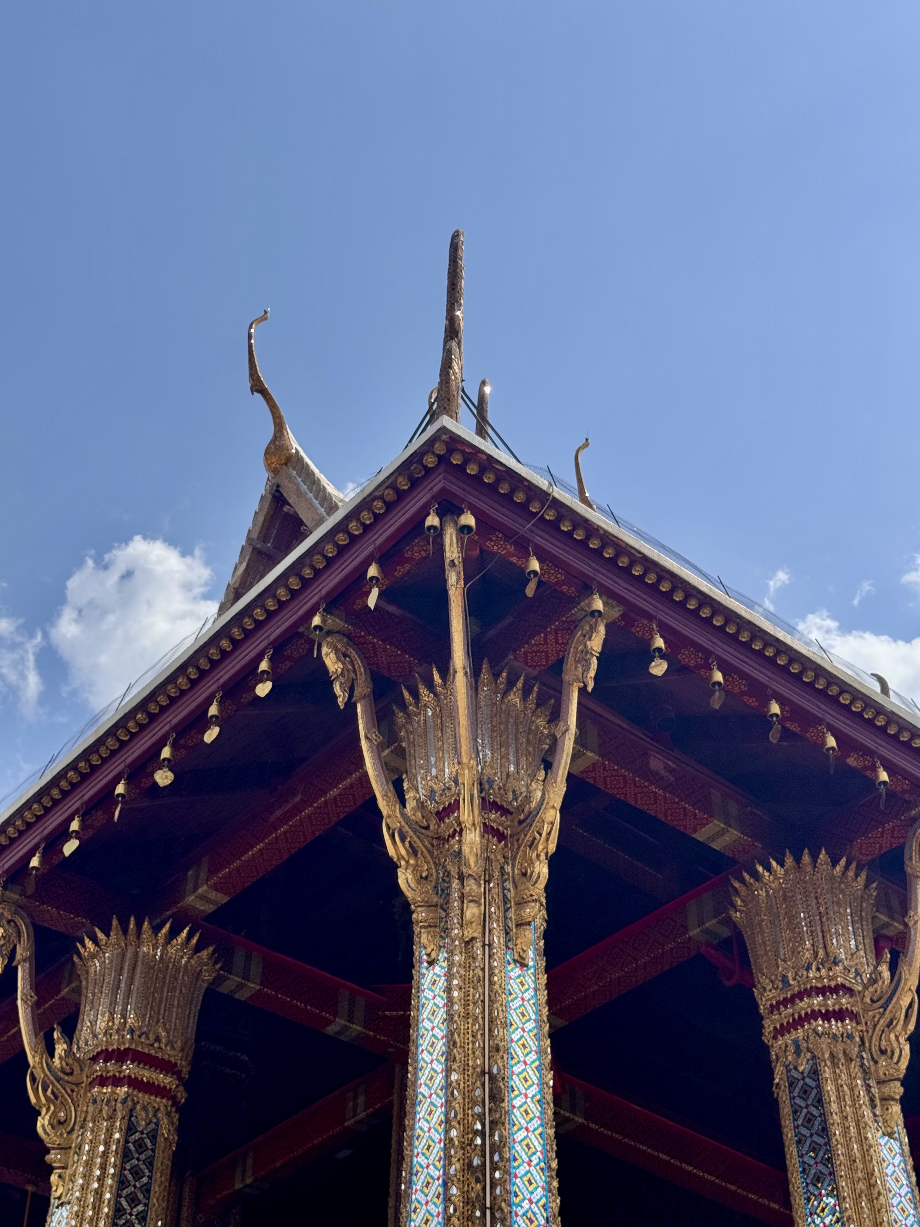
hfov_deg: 30.3
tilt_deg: +42.3
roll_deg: -0.7
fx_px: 1701
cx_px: 460
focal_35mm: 48
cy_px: 614
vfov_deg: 39.7
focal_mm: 6.76
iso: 64
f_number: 1.78
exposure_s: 1/7092
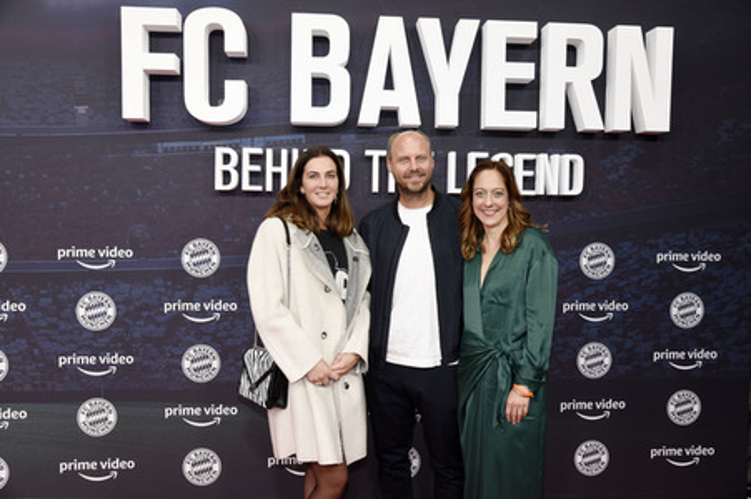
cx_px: 376
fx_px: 625
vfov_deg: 43.5
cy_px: 250
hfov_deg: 62.0
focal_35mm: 30
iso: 1000
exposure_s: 1/125
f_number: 6.3
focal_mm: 30
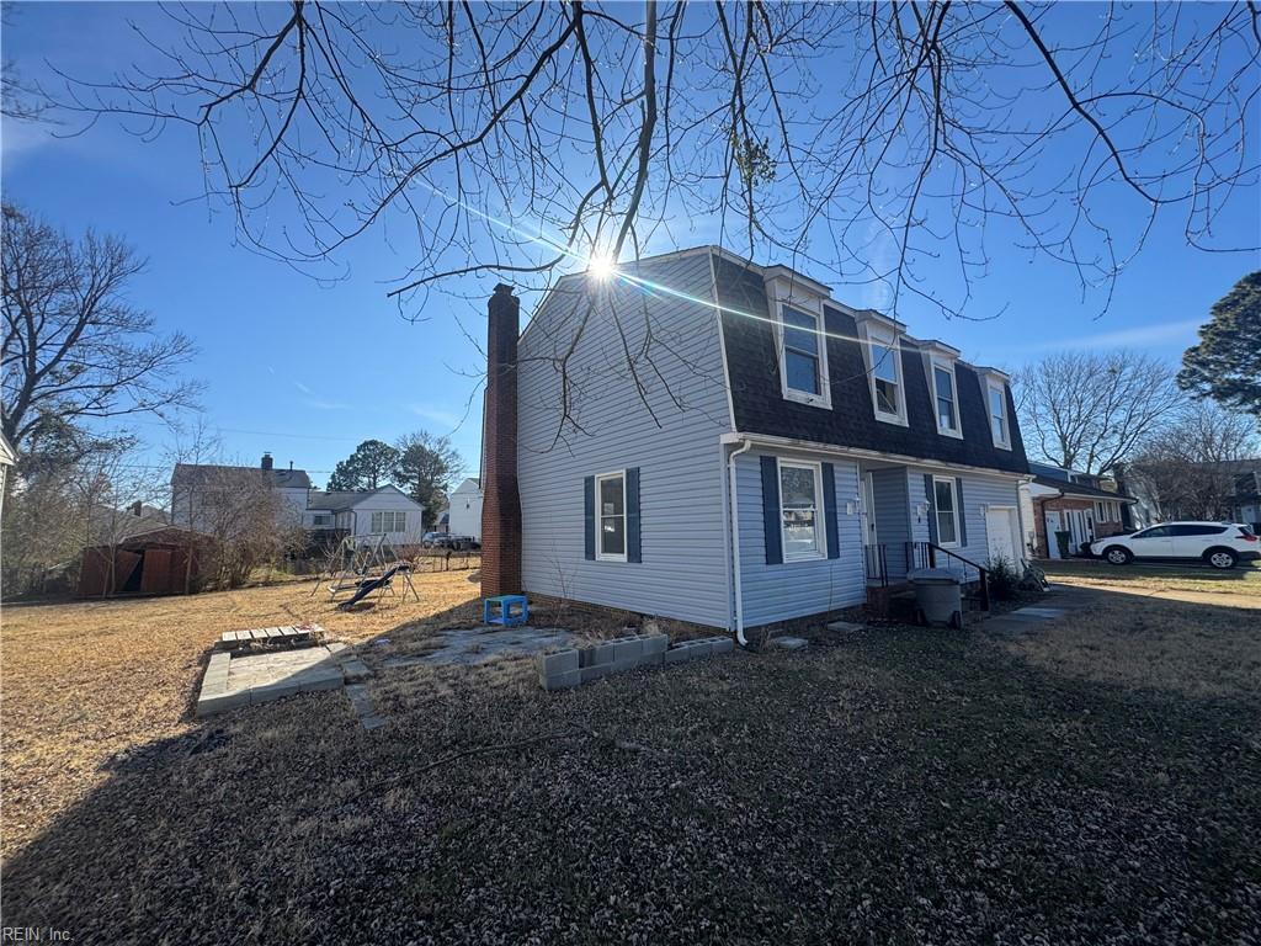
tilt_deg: +6.7
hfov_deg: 102.1
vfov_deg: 85.7
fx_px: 510
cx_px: 630
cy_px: 473
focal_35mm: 14
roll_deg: +0.9
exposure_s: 1/1126
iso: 50
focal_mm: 2.22
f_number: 2.2
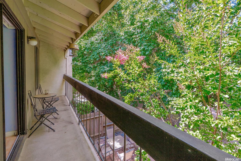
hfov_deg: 100.4
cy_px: 80
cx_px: 120
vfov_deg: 77.3
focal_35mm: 15
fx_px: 100
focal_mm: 10
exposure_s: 1/50
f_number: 8
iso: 100
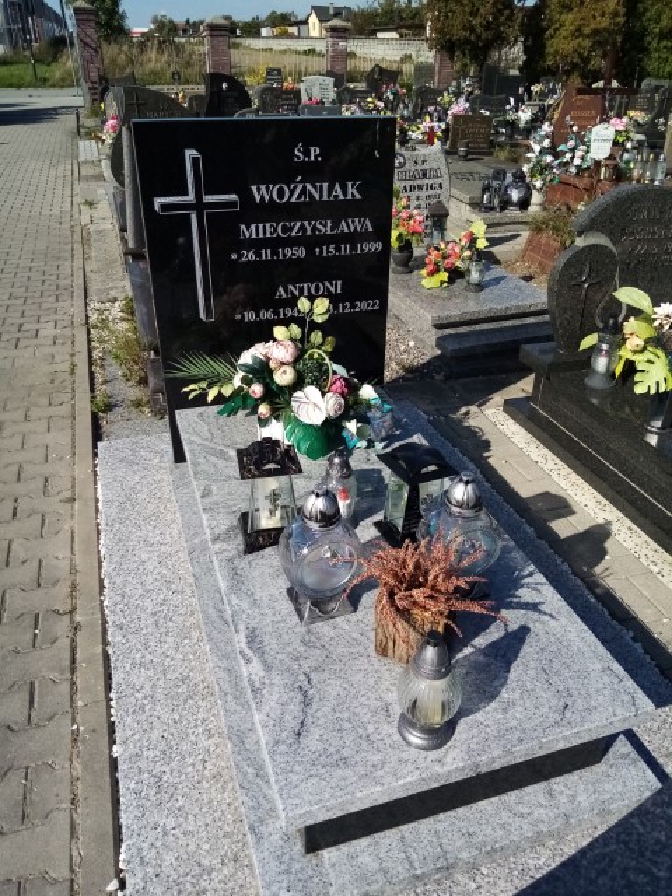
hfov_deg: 53.1
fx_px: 673
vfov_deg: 67.3
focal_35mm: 26
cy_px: 448
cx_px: 336
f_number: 1.8
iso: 112
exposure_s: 1/2392
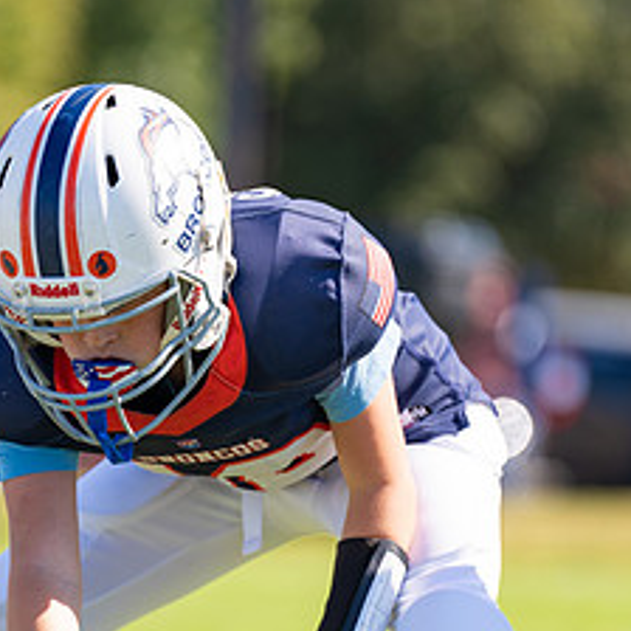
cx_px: 185
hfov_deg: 3.6
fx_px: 9961
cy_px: 438
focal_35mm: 483
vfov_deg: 3.6
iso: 100
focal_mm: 200
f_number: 2.8
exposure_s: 1/1000
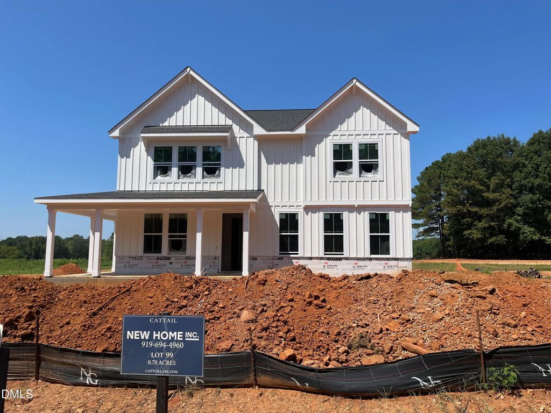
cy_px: 206
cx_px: 276
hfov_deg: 67.3
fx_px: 414
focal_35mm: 26
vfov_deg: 53.1
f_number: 1.6
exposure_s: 1/4484
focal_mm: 5.1
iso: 50
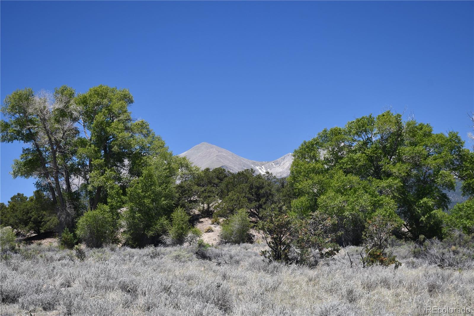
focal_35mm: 78
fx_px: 1027
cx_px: 237
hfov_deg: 26.0
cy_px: 158
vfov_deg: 17.5
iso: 200
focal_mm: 52
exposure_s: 1/250
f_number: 6.3
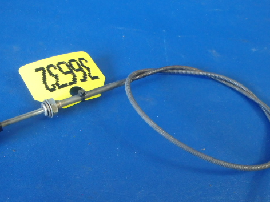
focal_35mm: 38
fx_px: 296
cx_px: 145
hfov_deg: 48.9
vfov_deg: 37.6
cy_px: 118
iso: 640
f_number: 3.9
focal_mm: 5
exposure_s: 1/30
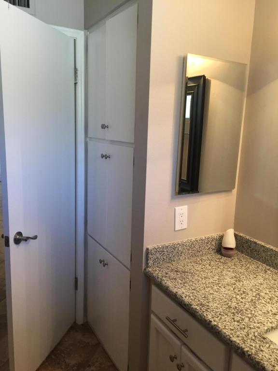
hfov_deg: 48.2
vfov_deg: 61.7
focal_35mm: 29
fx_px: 311
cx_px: 139
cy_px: 186
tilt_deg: -11.0
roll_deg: -1.8
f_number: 2.2
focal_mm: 4.15
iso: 80
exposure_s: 1/30
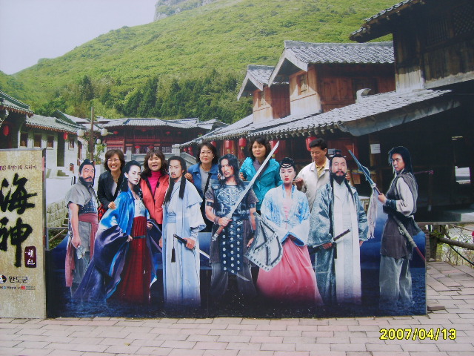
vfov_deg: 40.7
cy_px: 178
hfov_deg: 52.6
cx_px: 237
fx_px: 479
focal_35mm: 35
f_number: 2.8
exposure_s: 1/180
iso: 50
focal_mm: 5.8
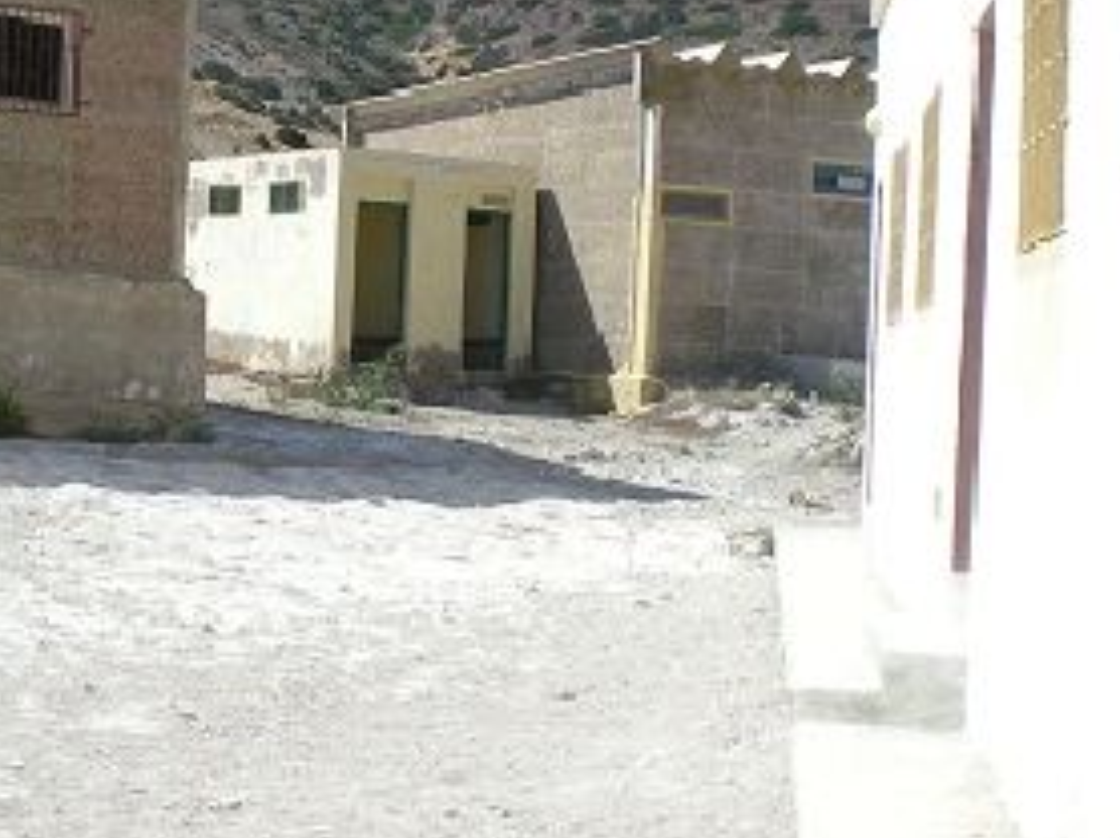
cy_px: 433
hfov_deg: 21.9
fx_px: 2877
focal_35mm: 89
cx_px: 302
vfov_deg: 16.6
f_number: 4.6
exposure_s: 1/451
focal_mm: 6.3
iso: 50
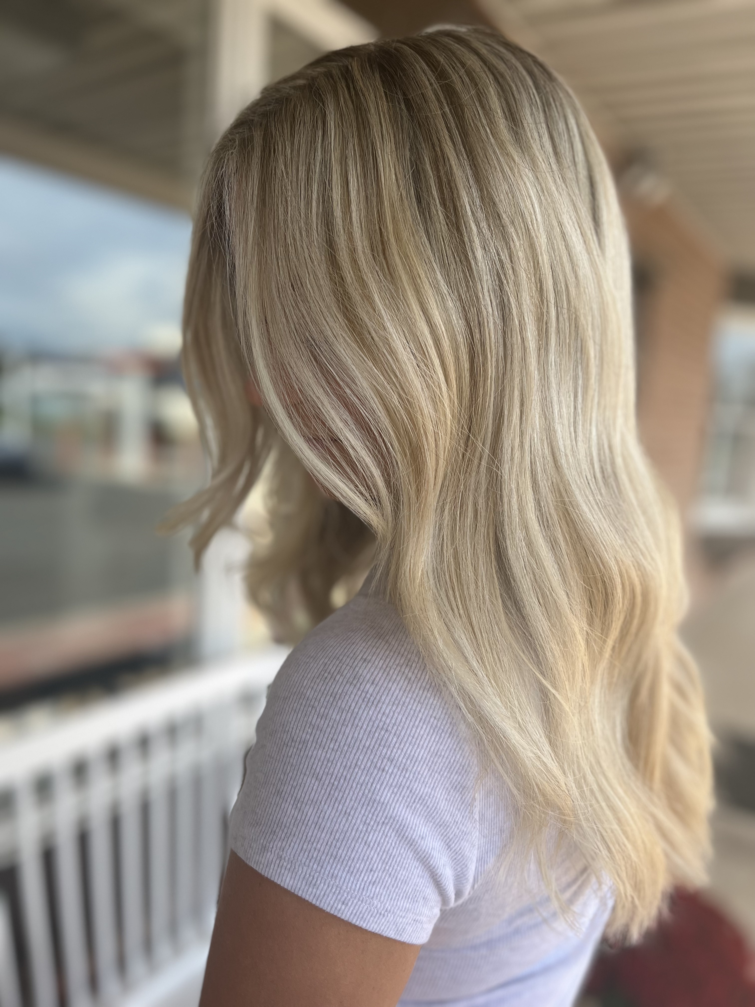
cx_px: 378
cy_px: 504
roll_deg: -3.6
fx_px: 756
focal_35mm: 26
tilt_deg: -8.0
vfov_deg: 67.3
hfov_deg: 53.1
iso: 50
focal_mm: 5.1
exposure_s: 1/967
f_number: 1.6
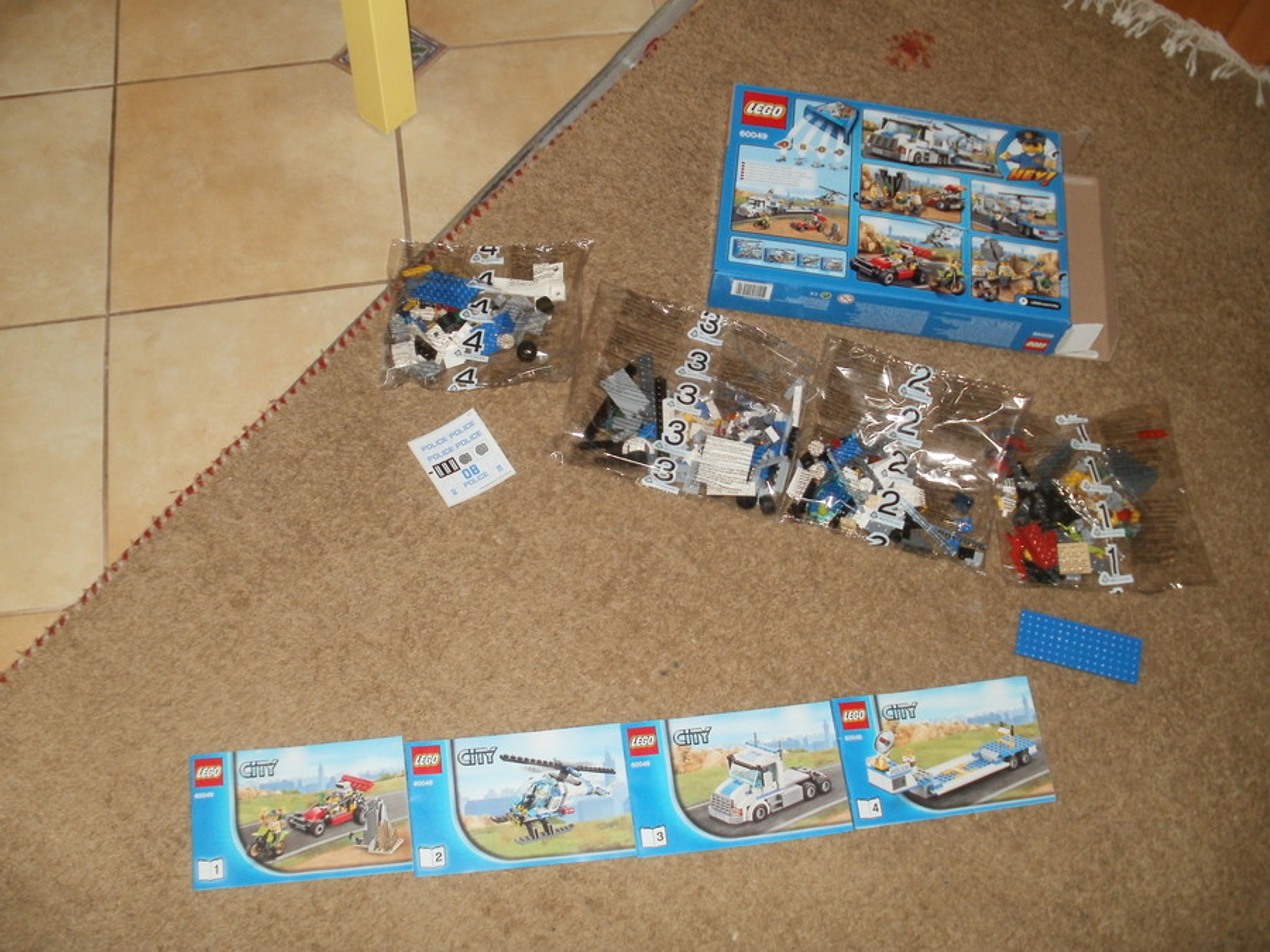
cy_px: 476
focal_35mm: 36
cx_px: 635
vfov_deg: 39.7
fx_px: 1321
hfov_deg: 51.4
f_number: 3.5
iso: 125
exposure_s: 1/30
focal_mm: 6.3
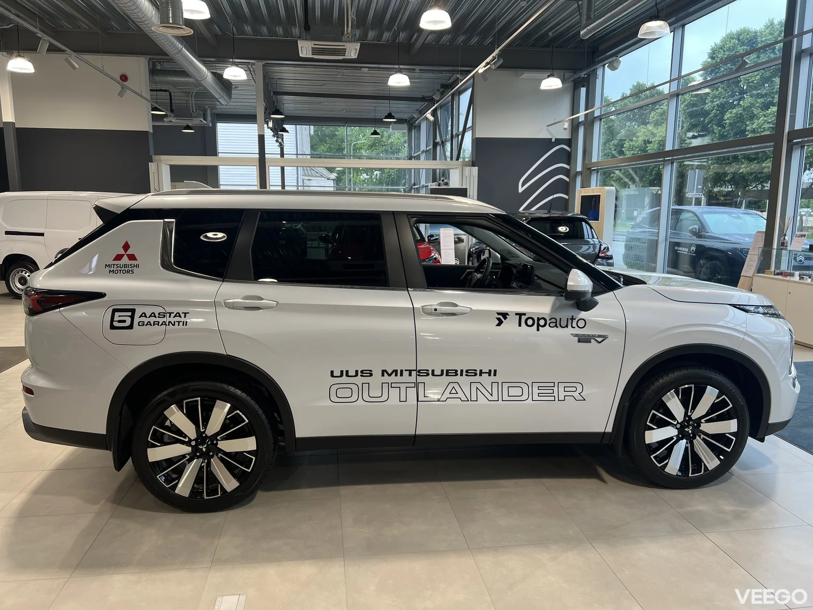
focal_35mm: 26
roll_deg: +0.2
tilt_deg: -9.1
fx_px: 611
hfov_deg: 67.3
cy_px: 305
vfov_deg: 53.1
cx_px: 406
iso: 50
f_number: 1.5
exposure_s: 1/121
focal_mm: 5.7
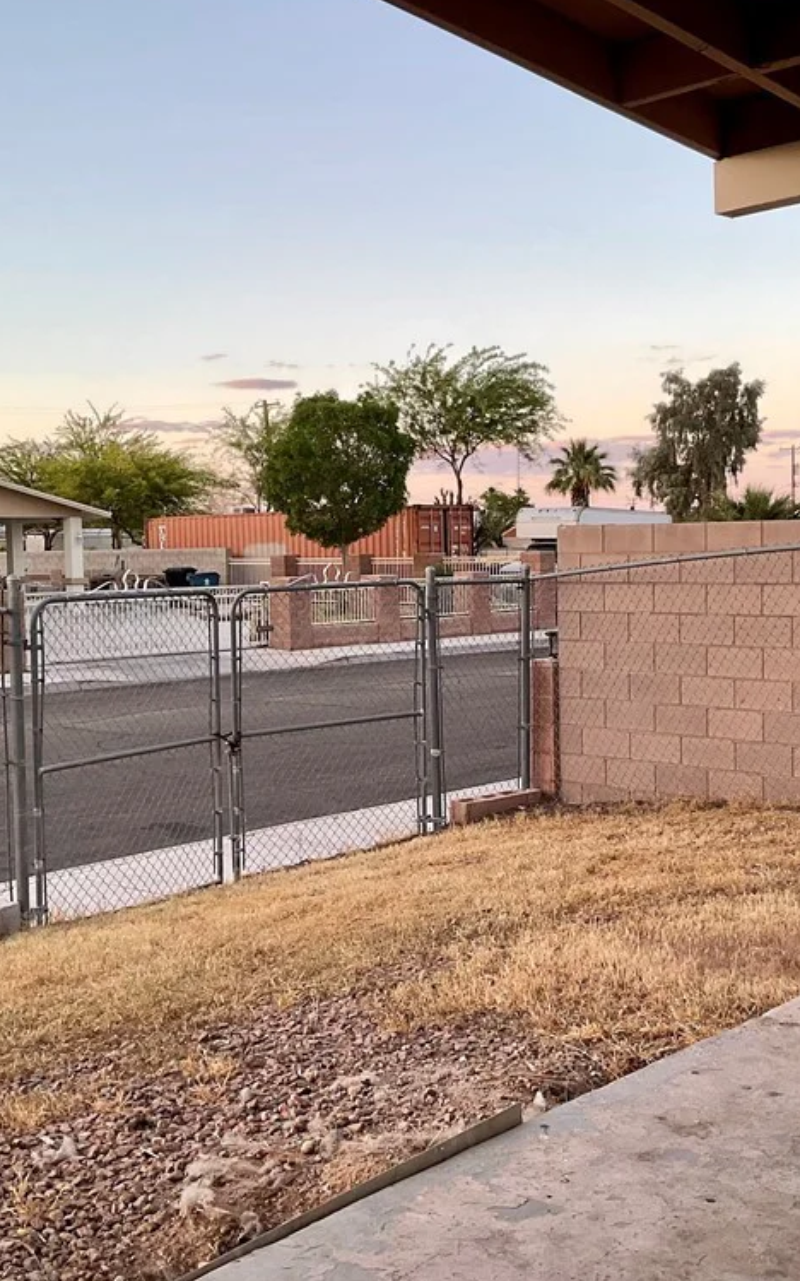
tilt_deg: -3.7
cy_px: 633
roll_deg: +0.5
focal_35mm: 42
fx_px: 1465
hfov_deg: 30.5
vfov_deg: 47.2
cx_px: 434
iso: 25
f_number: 1.8
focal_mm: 3
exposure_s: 1/122
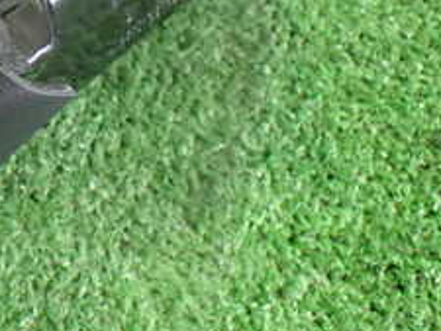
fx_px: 1020
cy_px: -16
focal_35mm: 80
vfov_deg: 17.9
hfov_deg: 22.5
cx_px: -86
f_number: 2.3
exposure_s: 1/50
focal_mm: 5.4
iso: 800
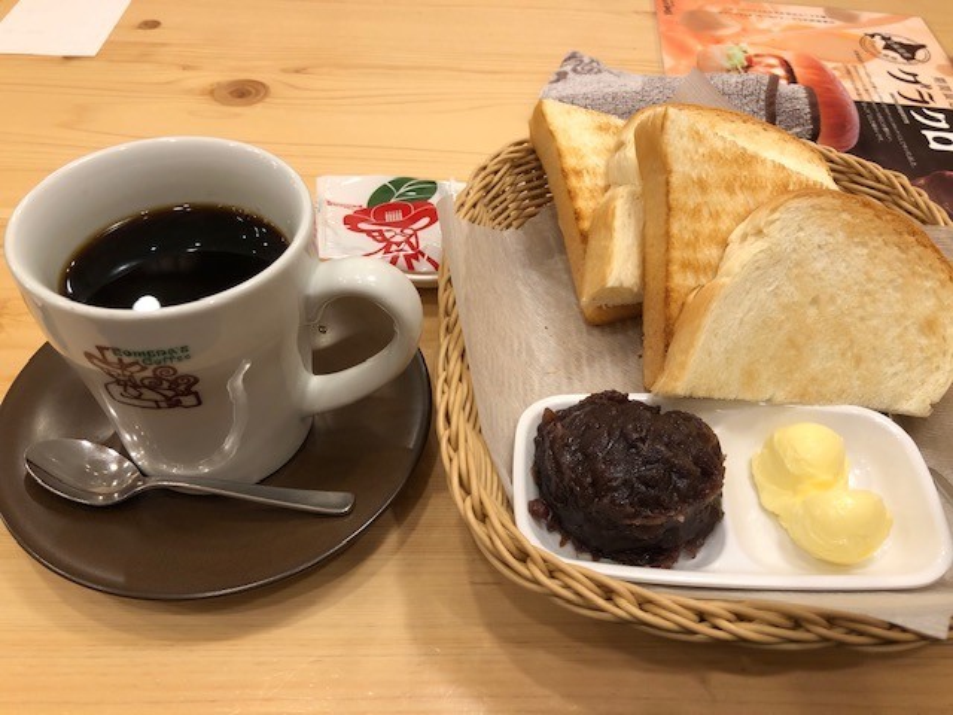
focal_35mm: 28
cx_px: 476
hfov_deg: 63.4
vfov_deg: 49.7
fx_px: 771
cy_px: 358
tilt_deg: -47.5
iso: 40
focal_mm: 3.99
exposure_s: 1/25
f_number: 1.8
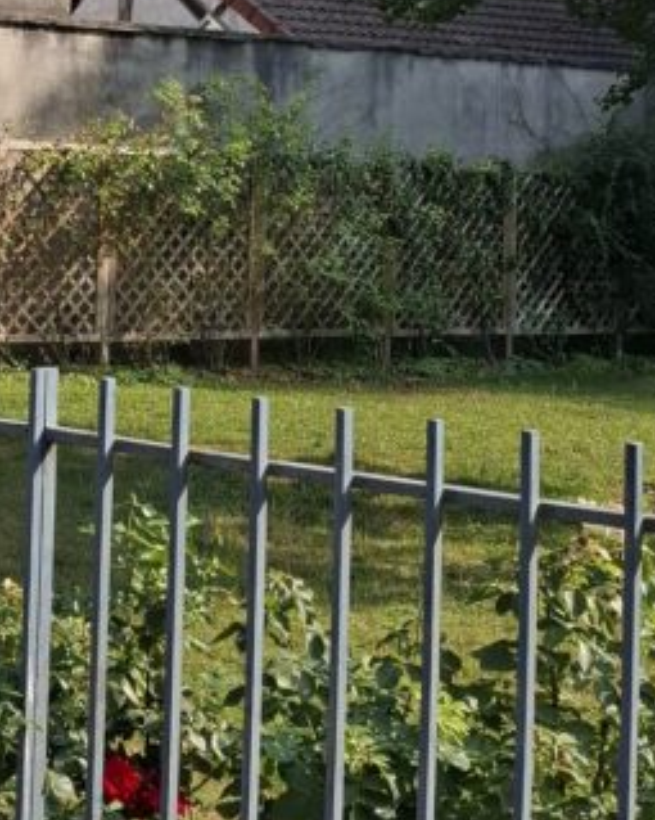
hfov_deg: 18.8
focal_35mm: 72
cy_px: 123
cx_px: -313
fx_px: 1746
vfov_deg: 25.8
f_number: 1.8
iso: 50
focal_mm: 5.54
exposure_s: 1/1321
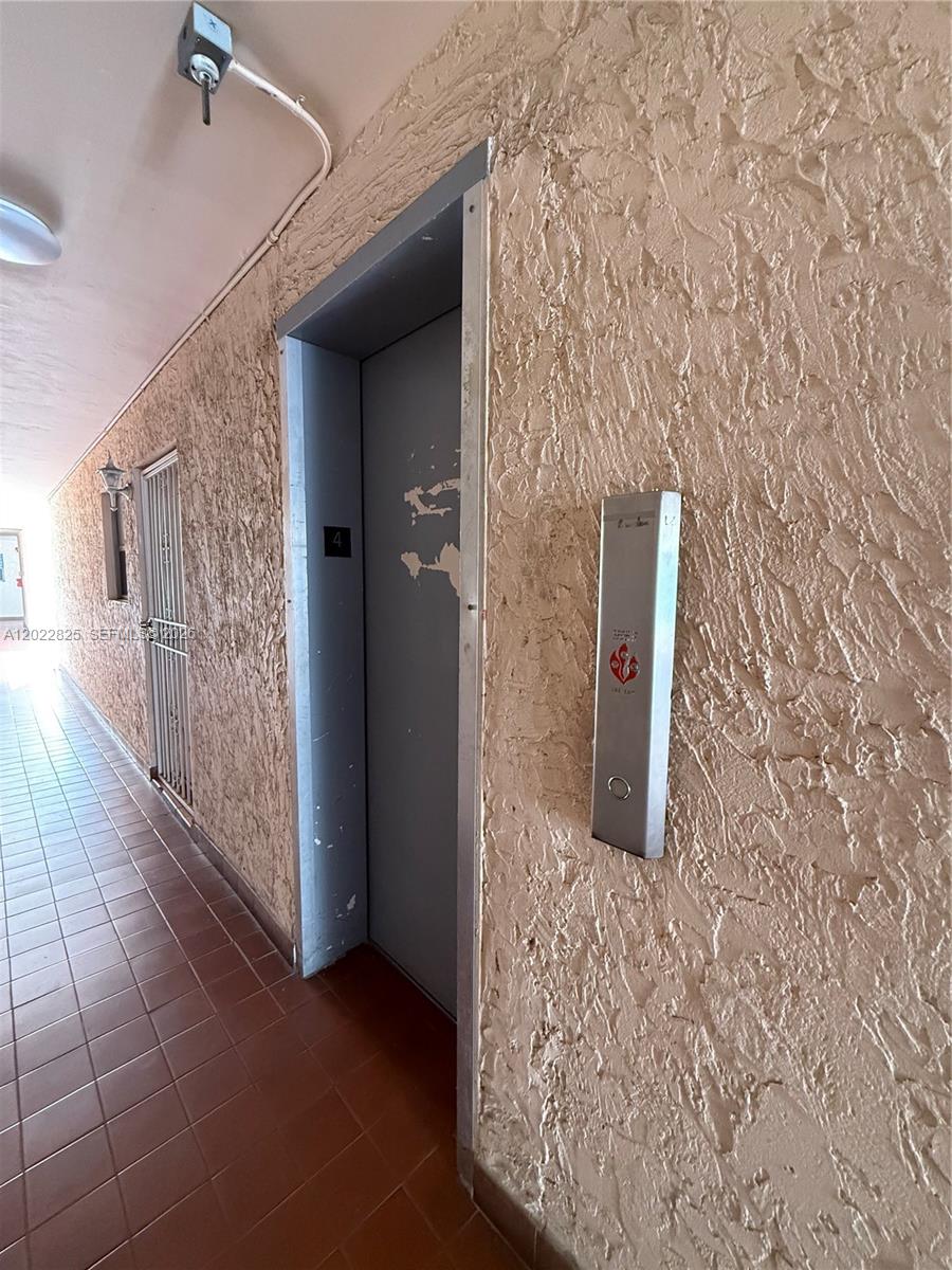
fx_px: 513
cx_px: 476
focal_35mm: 14
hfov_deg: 85.7
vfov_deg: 102.1
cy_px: 635
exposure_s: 1/60
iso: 640
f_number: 2.2
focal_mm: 2.22
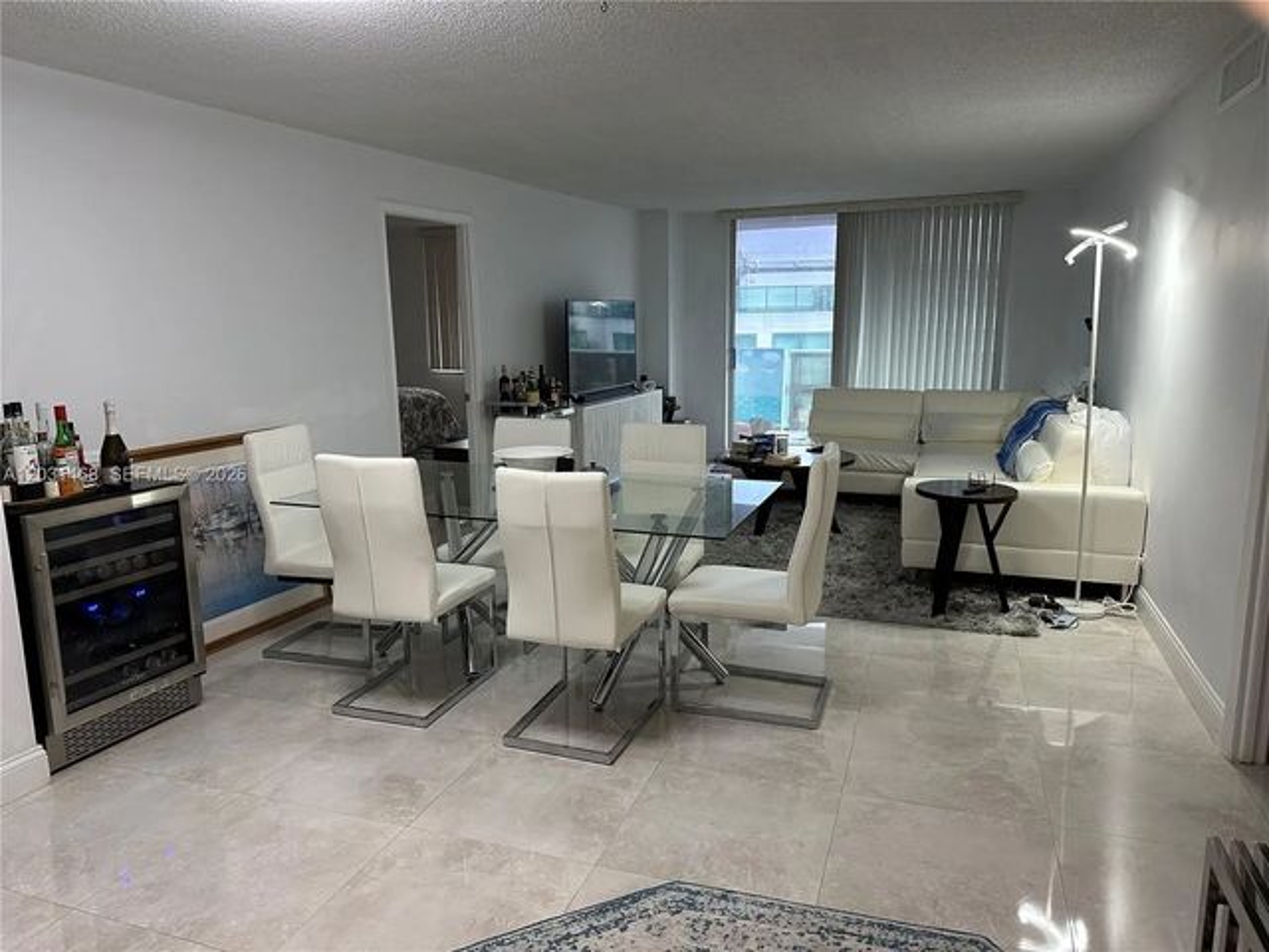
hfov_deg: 71.6
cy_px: 476
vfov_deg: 56.8
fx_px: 880
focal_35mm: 24
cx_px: 634
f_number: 1.78
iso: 250
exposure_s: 1/111
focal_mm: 6.86
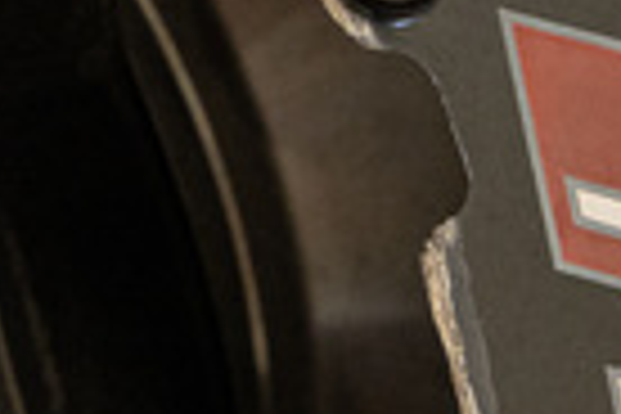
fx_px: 8193
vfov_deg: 2.9
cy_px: 396
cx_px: -146
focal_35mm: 475
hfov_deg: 4.3
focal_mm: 64
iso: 800
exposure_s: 1/125
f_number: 4
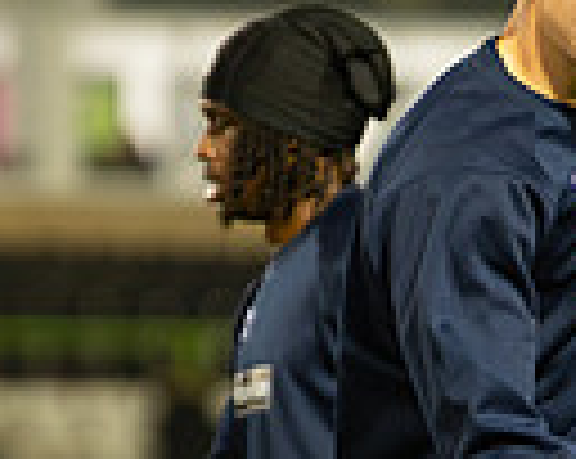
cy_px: 582
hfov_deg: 2.5
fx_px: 13141
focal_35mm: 772
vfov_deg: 2.0
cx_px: 323
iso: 2000
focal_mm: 85
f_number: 1.4
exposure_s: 1/1600
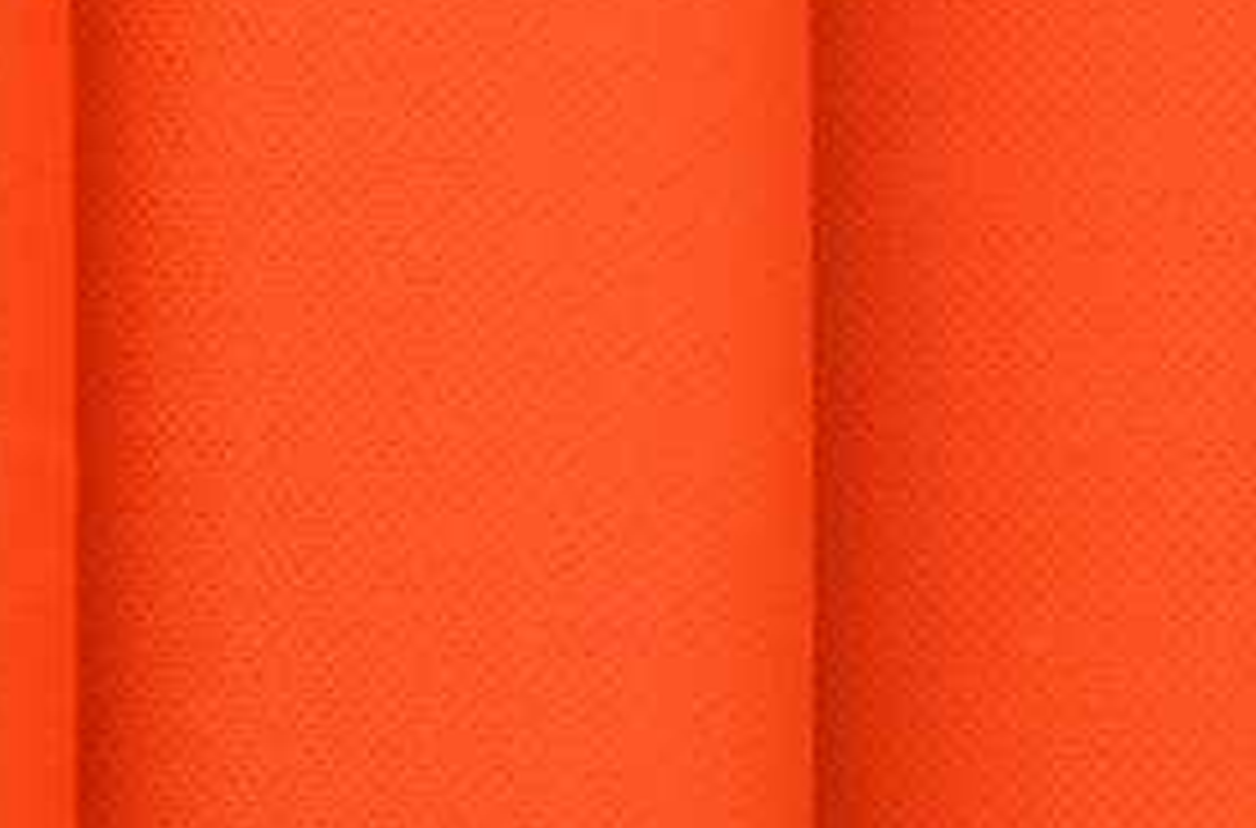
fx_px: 7858
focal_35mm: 226
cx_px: 1071
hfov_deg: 9.1
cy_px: 614
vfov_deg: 6.0
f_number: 13
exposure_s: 1/1000
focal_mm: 70
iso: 800
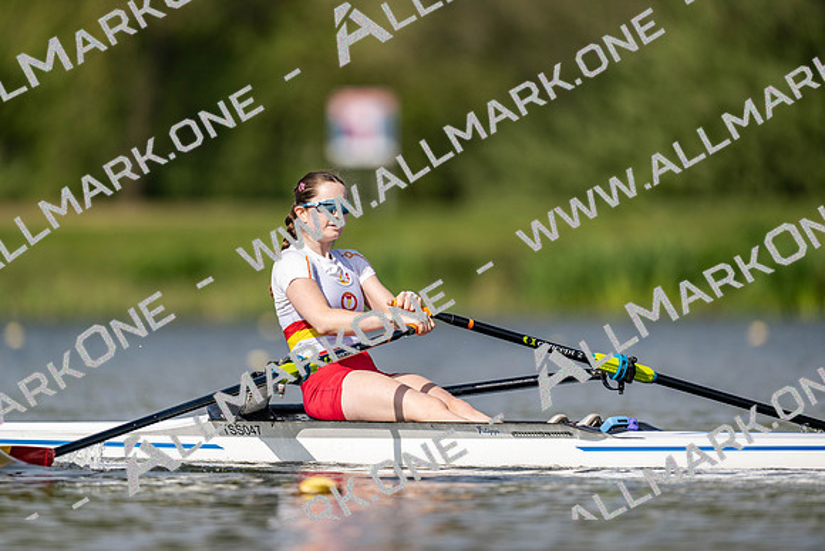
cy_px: 276
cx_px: 412
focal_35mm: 600
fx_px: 13753
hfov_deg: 3.4
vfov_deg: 2.3
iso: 200
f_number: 4
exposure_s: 1/2500
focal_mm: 600
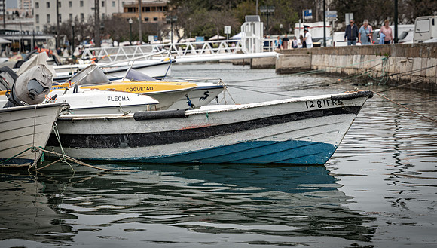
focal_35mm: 99
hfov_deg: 21.5
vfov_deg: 12.3
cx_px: 294
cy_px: 113
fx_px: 1148
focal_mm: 70
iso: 100
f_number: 4
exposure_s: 1/1250
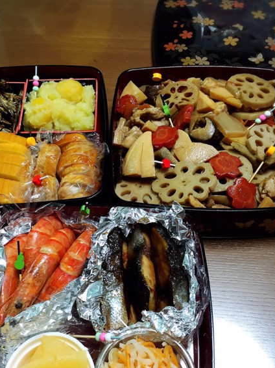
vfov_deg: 45.8
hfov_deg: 34.9
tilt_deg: -57.6
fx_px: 435
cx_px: 105
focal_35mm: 41
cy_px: 198
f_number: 2.2
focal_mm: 4.15
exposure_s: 1/20
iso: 40
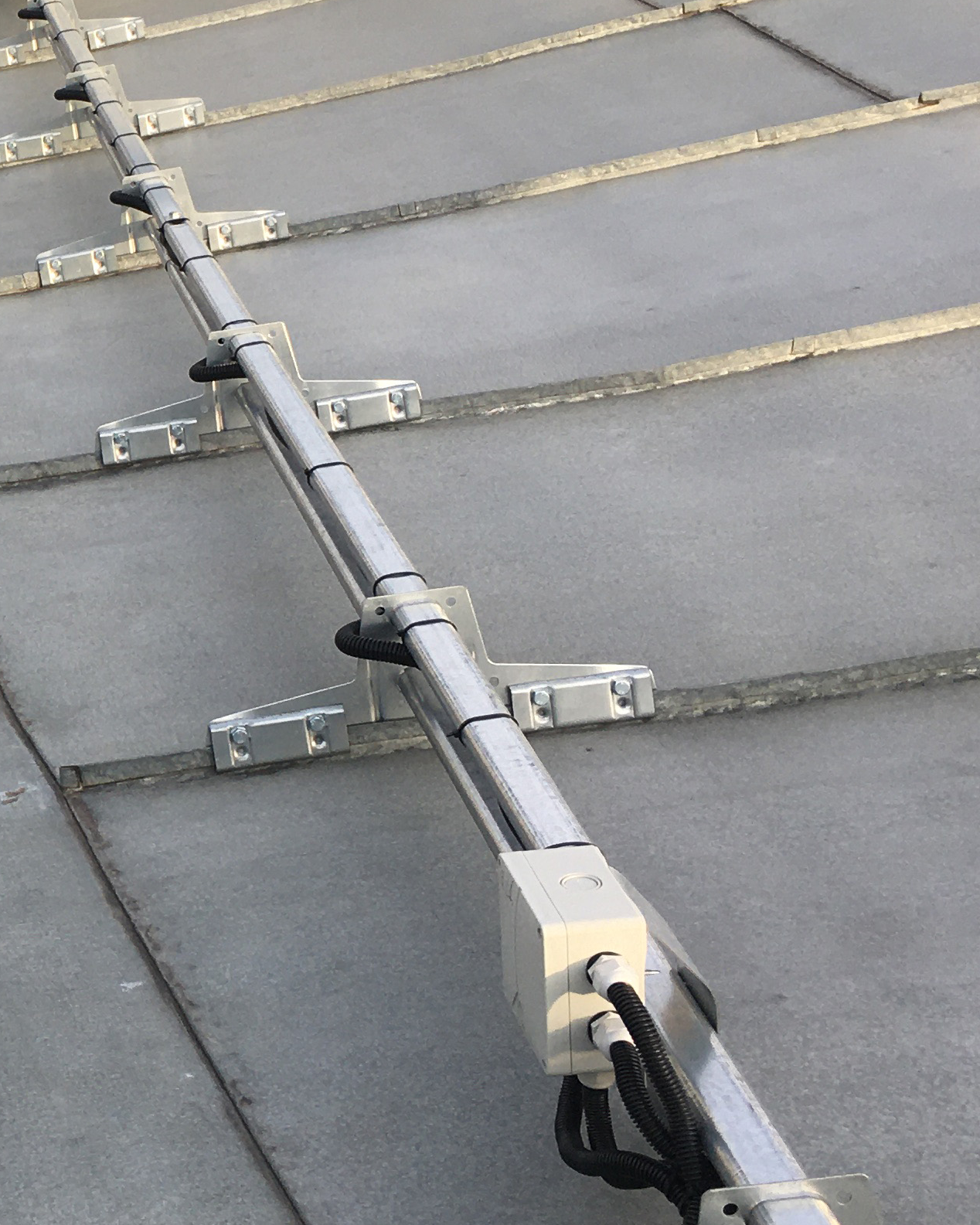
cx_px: -368
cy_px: 541
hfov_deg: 19.3
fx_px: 2610
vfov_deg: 26.4
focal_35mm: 72
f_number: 2.2
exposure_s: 1/439
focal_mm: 4.15
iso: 25
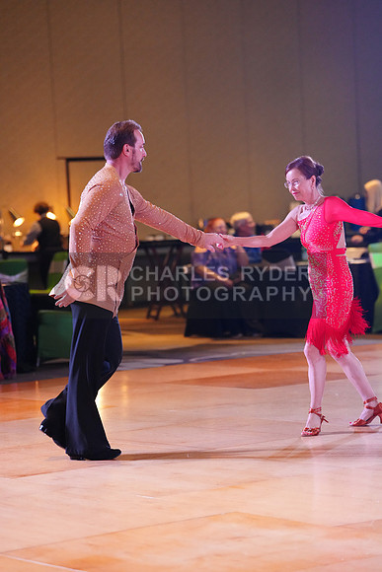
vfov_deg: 17.1
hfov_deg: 11.4
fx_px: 1909
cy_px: 286
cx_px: 191
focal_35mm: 120
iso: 5000
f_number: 2.8
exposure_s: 1/400
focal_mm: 120
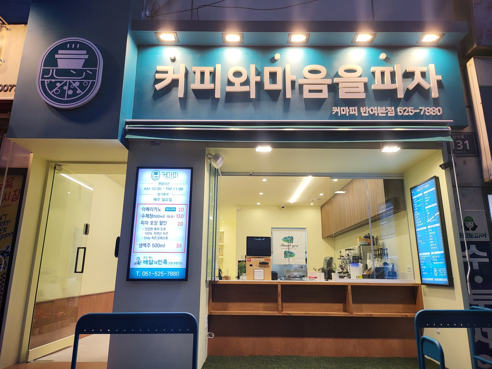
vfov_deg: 56.8
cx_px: 246
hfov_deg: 71.6
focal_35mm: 24
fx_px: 341
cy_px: 184
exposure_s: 1/120
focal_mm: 5
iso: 64
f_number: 1.8
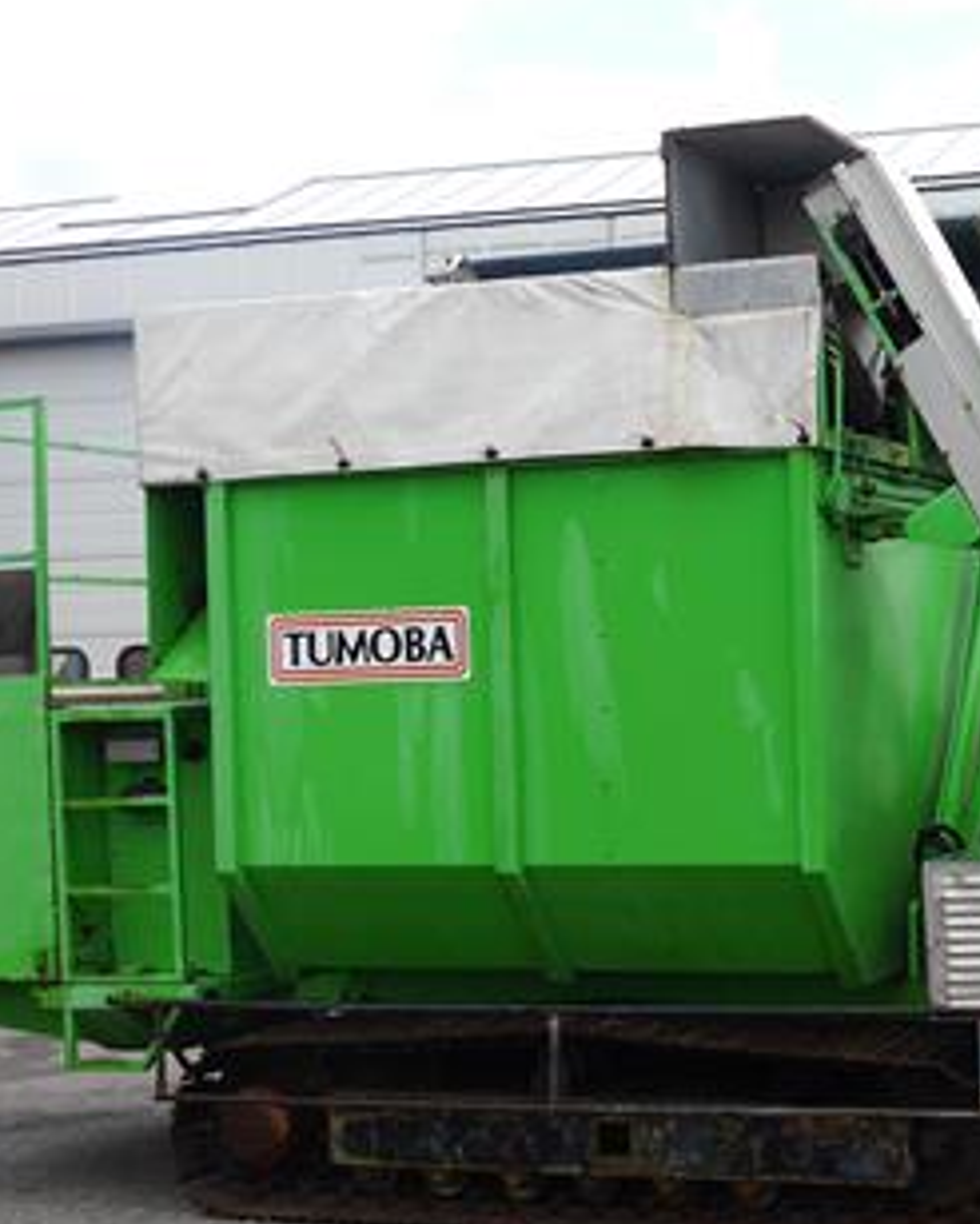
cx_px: 1098
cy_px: 670
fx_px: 2209
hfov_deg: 23.4
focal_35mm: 61
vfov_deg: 30.9
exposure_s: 1/250
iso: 160
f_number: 6.3
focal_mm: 15
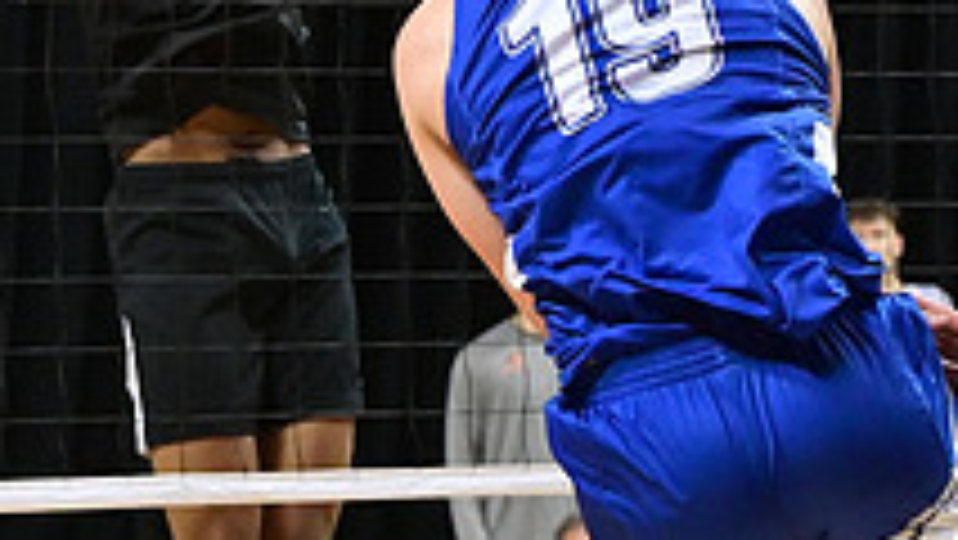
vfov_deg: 3.6
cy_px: -326
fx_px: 8488
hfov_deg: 6.5
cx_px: 760
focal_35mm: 334
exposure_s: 1/800
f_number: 5.6
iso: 2500
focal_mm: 78
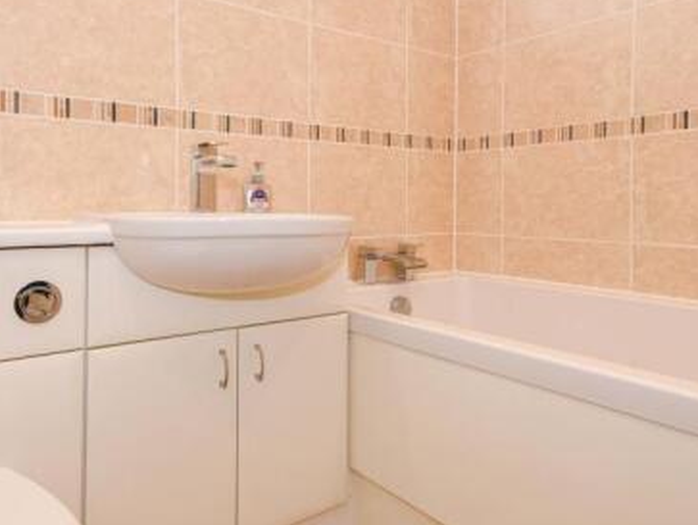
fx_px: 525
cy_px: 211
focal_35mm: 26
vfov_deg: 52.8
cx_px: 320
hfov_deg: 67.1
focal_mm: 10
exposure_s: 1/30
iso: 400
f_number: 8
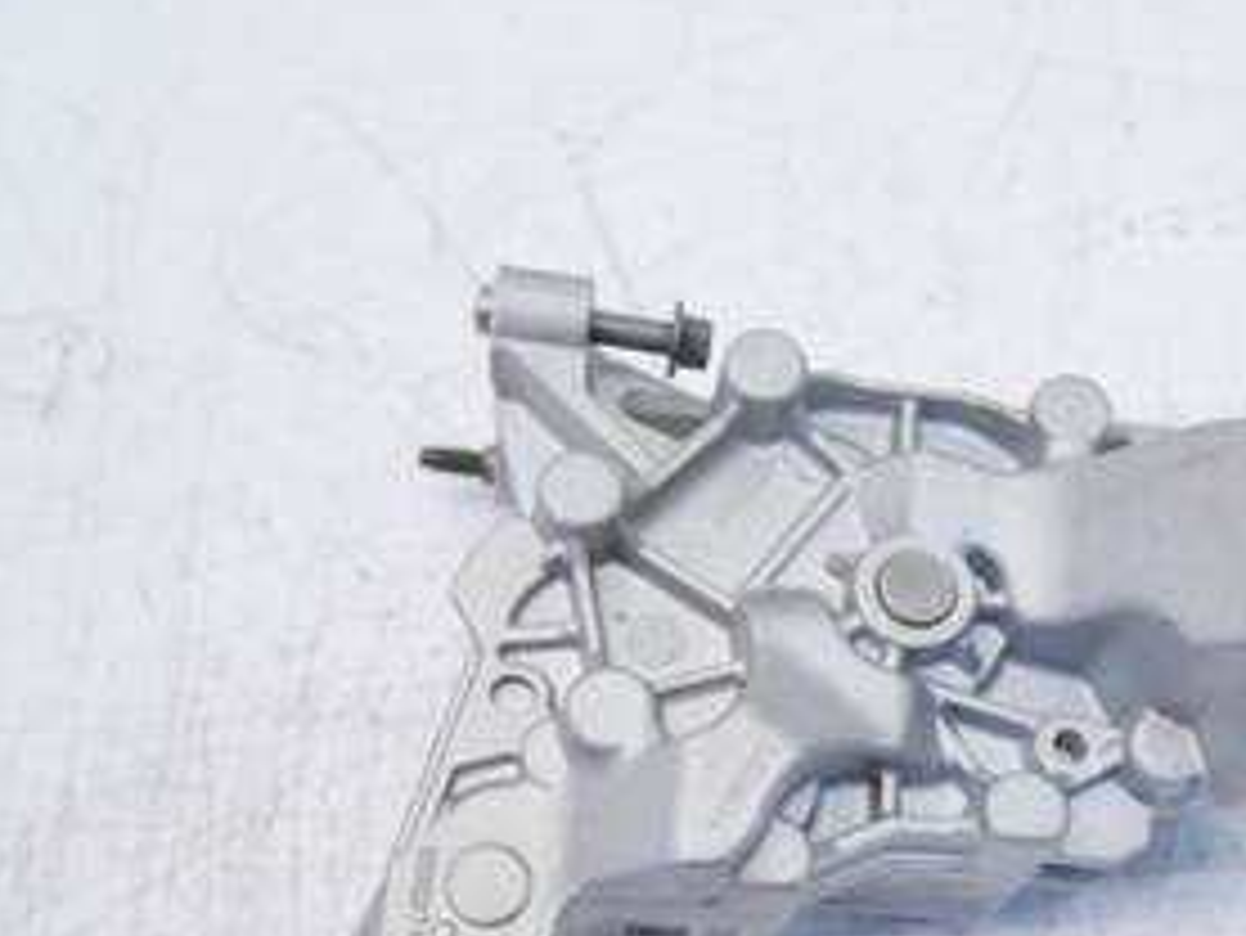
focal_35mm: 52
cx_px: 891
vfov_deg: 27.5
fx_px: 1873
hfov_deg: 36.2
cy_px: 752
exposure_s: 1/100
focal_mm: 15
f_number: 3.7
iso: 200
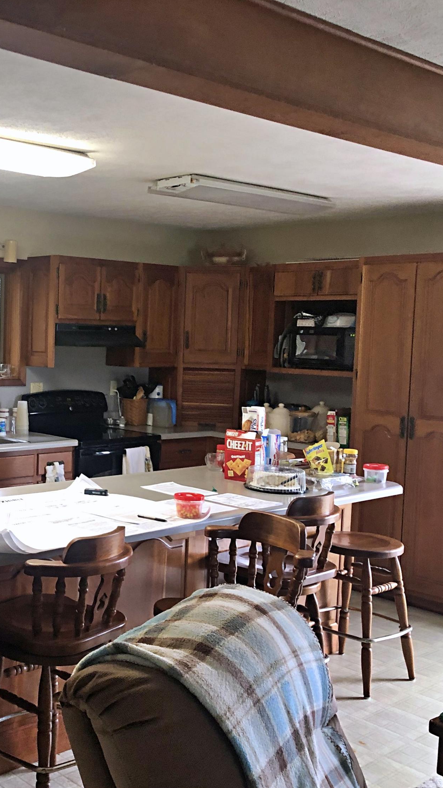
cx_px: 14
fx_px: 856
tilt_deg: -3.3
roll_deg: -1.9
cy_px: 393
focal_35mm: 41
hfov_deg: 27.6
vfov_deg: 49.4
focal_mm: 3.99
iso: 64
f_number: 1.8
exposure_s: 1/15
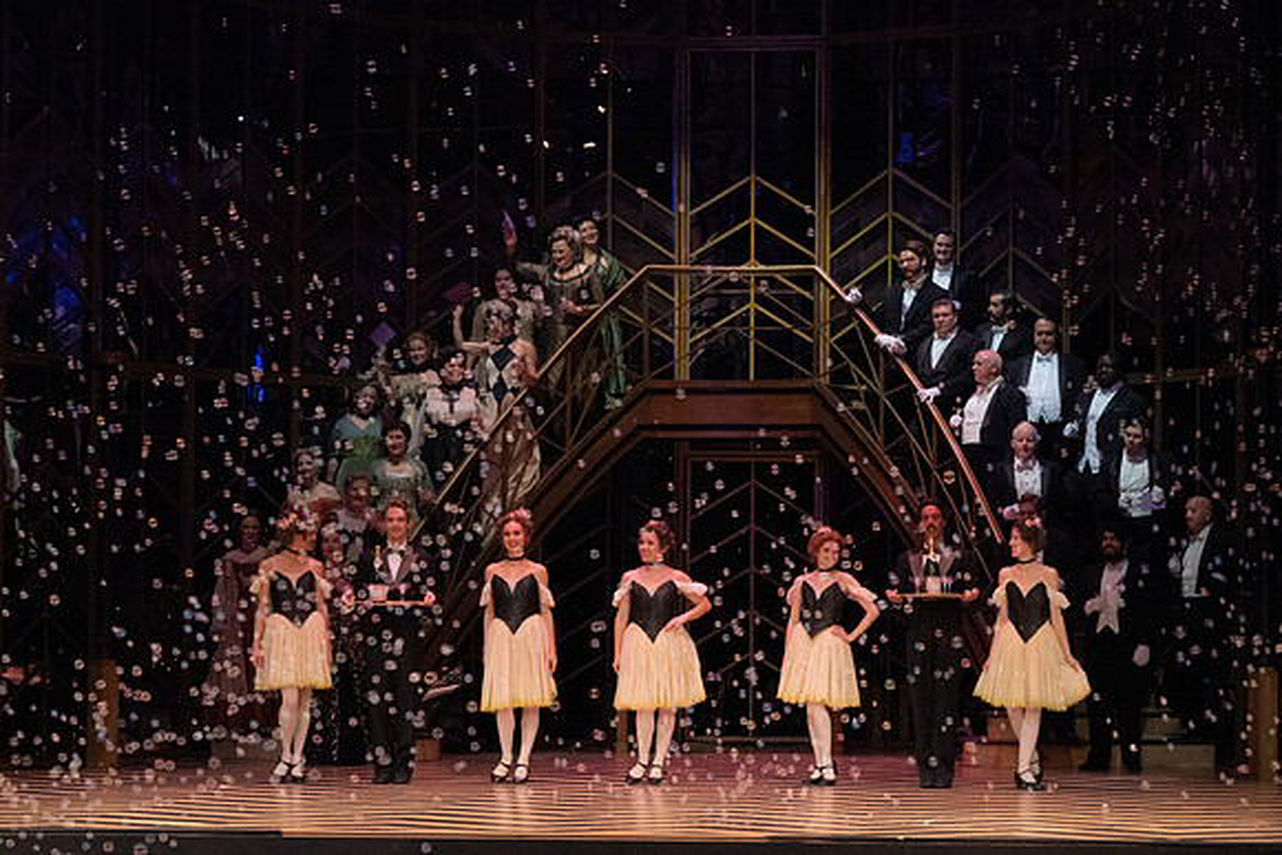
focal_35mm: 113
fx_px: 4025
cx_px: 641
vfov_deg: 12.1
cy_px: 428
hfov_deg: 18.1
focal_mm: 113
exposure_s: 1/400
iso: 12800
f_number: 16
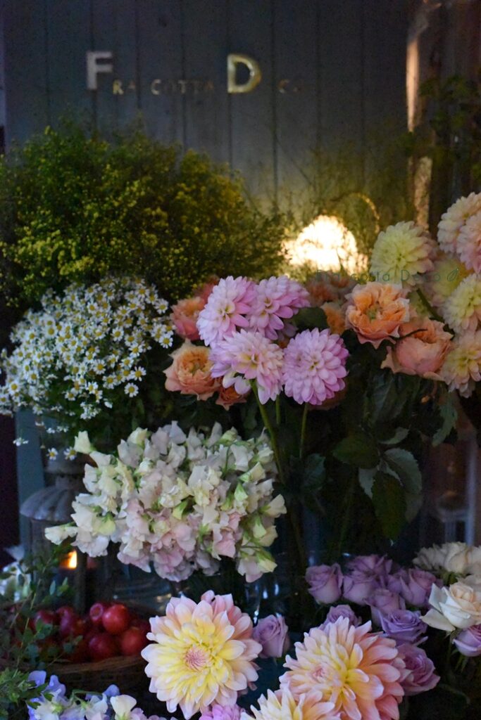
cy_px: 360
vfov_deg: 39.6
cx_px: 240
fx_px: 1002
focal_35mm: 50
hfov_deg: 27.0
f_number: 4.5
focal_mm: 50
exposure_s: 1/4000
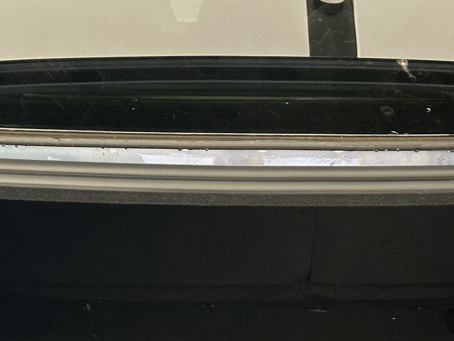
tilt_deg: -14.2
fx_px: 1732
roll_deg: -1.2
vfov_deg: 11.2
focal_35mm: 132
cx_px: 258
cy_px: 179
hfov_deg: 14.9
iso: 250
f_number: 1.78
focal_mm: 6.86
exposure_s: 1/50
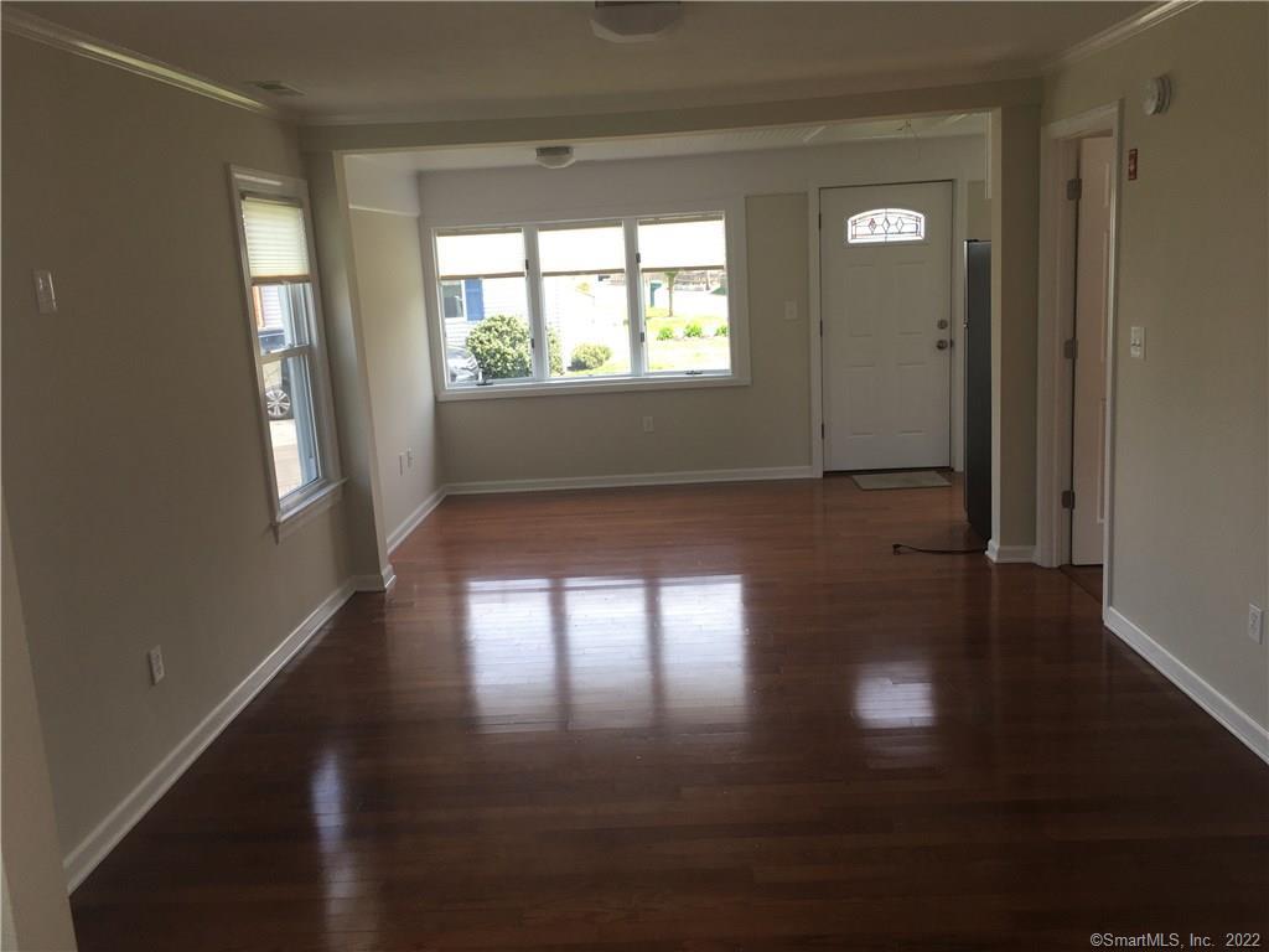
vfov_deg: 48.2
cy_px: 476
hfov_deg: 61.7
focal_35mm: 29
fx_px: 1063
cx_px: 634
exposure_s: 1/120
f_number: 2.2
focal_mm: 4.15
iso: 32
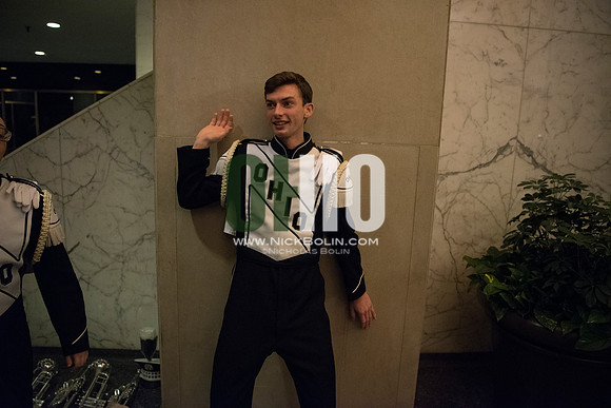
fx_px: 407
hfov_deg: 73.7
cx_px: 306
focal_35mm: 24
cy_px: 204
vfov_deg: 53.2
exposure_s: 1/320
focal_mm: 24
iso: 10000
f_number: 2.8
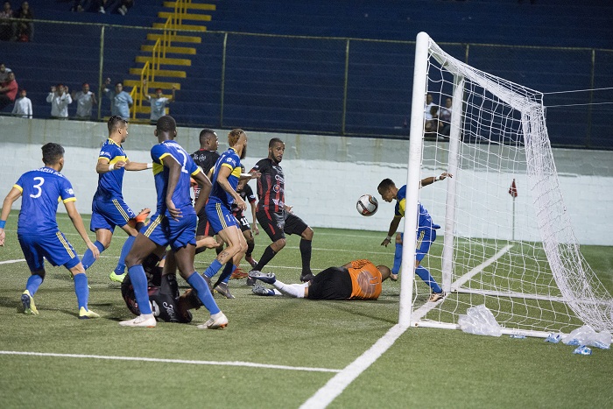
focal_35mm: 160
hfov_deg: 12.8
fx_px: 2725
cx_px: 306
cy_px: 204
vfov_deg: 8.6
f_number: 4.5
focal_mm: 160
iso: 6400
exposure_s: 1/640
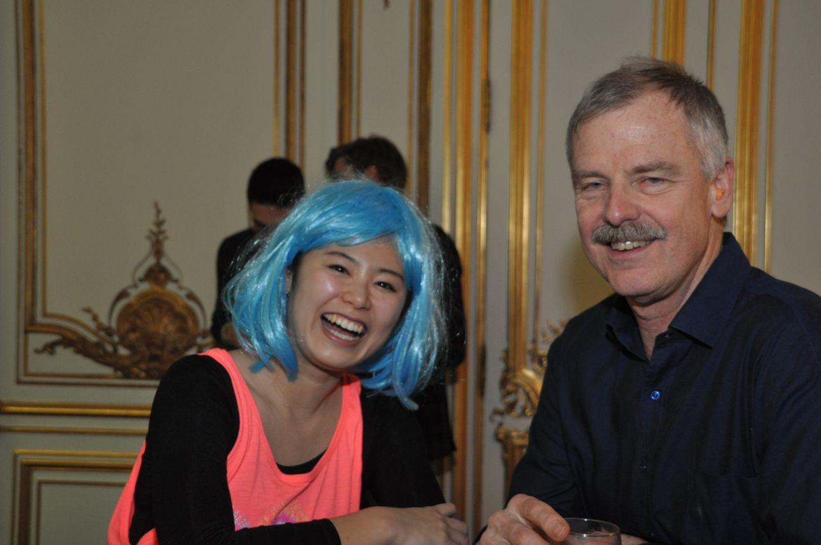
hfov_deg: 43.7
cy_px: 272
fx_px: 1025
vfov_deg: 29.8
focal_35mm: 45
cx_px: 410
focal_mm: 30
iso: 800
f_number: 4.2
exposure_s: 1/60
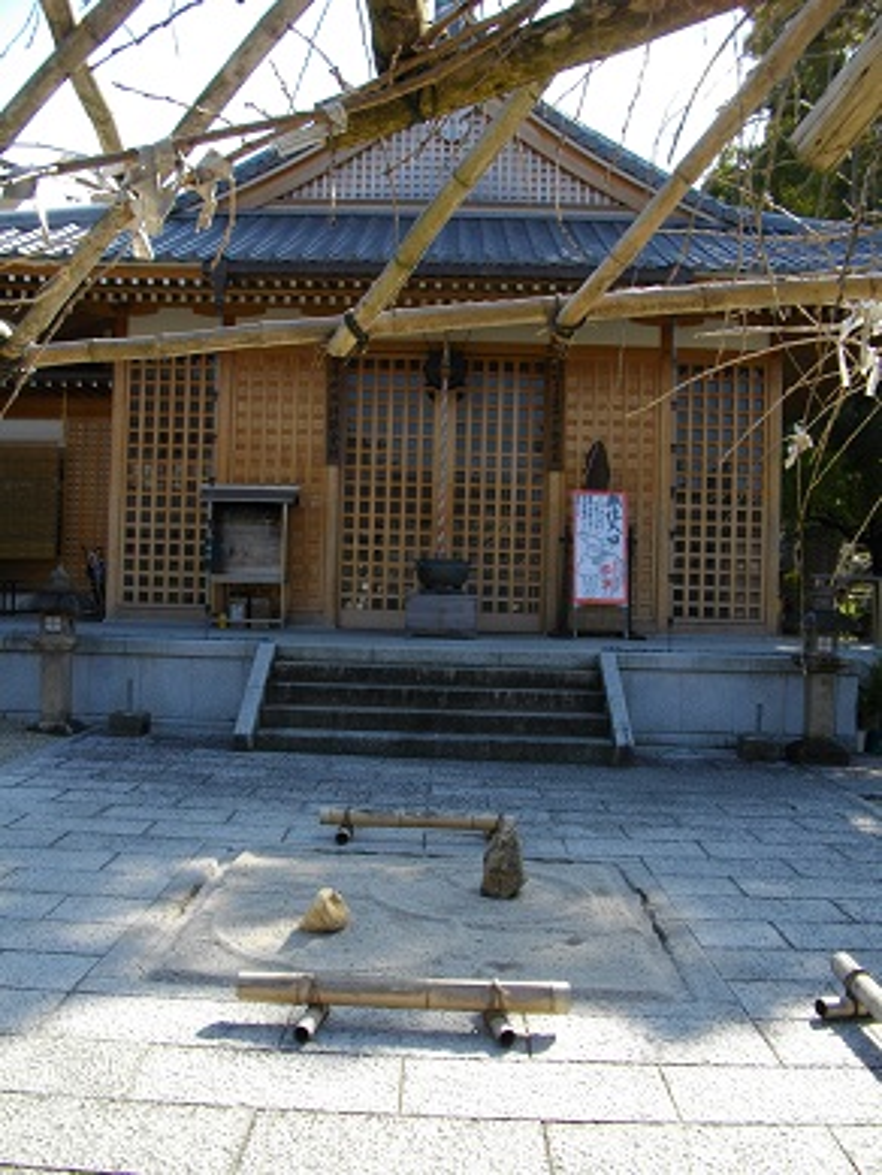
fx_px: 1087
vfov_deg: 56.8
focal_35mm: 32
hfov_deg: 44.2
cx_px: 441
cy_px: 588
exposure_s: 1/160
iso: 100
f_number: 5.5
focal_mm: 5.7
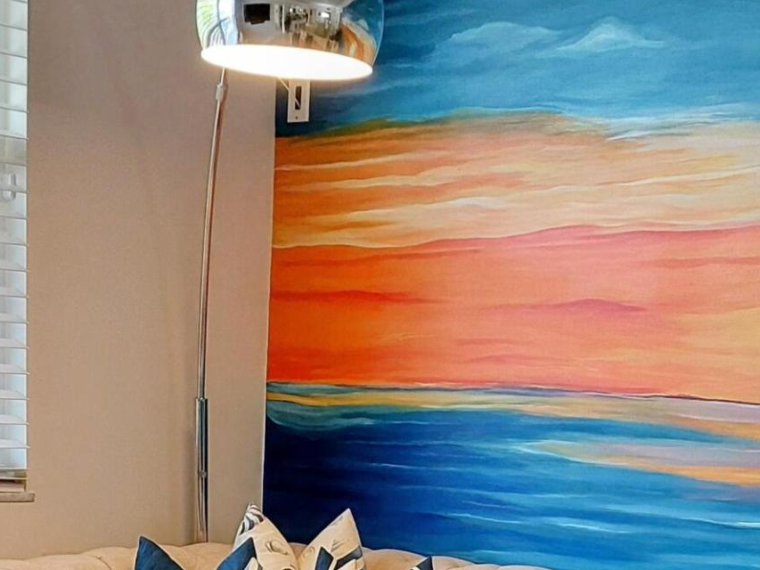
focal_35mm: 81
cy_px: 761
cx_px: 372
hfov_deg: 24.1
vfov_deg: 17.0
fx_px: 1779
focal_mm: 5.23
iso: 160
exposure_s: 1/60
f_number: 1.8
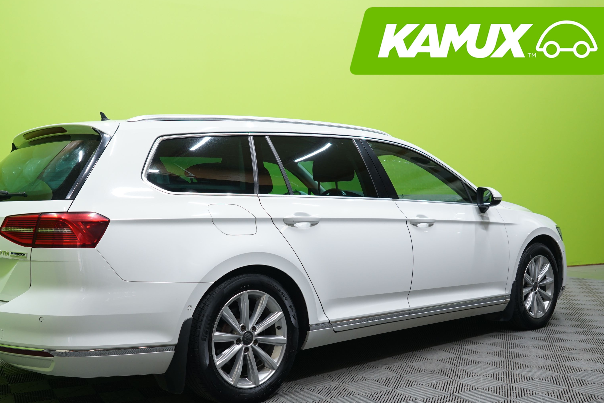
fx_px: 654
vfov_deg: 34.1
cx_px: 251
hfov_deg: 49.3
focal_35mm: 39
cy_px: 244
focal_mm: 30
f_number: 4.5
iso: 500
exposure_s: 1/20
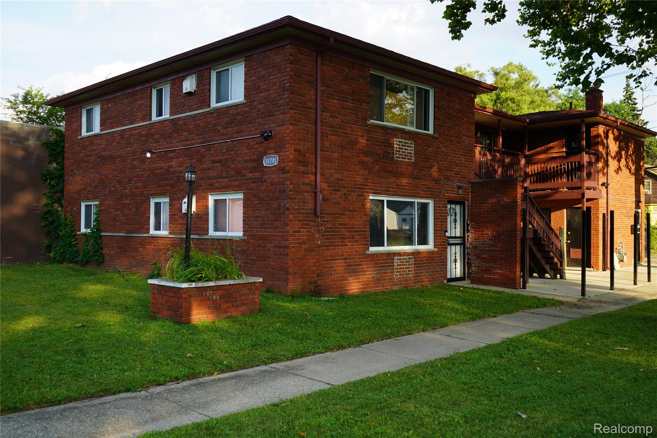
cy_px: 219
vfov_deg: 41.1
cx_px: 328
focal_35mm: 32
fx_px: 584
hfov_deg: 58.7
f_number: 5
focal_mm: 32
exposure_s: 1/160
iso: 100
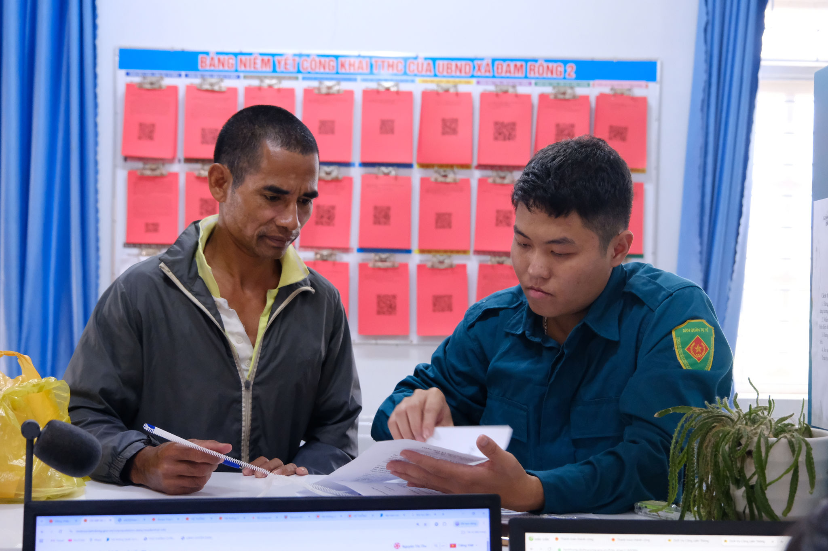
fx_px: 1057
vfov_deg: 29.2
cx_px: 414
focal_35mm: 46
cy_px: 276
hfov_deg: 42.8
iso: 5000
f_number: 4
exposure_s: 1/250
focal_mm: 30.8
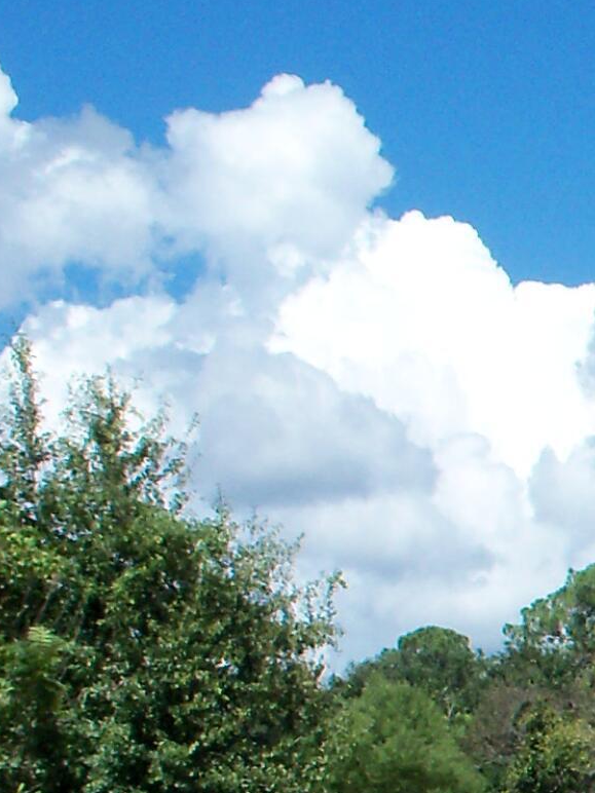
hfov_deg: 9.5
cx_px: 1480
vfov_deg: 14.1
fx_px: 3117
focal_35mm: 136
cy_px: 920
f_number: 5.5
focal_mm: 6.3
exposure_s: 1/400
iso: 80
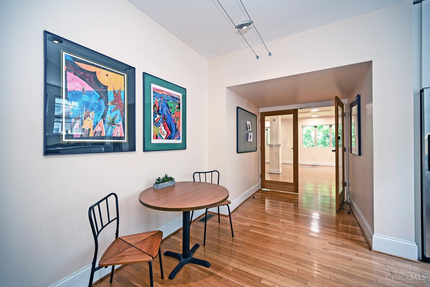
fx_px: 167
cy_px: 144
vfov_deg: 81.2
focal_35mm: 14
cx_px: 215
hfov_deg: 104.3
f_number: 4
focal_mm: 14
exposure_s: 1/60
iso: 560
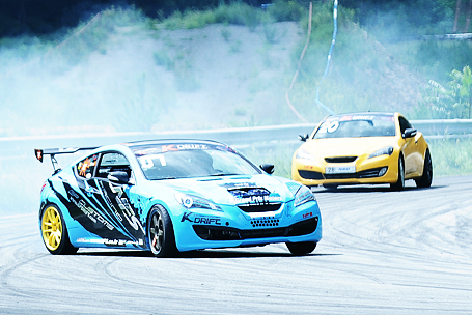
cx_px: 240
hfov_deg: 4.7
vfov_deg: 3.1
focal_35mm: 438
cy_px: 193
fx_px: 5746
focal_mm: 130
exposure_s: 1/1600
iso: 200
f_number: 2.8
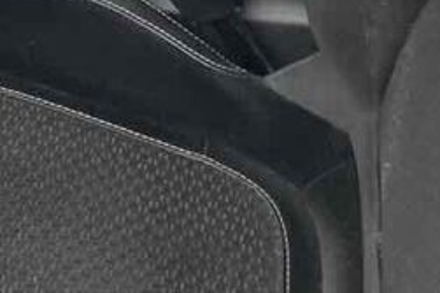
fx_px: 1453
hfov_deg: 16.4
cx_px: -112
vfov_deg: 10.5
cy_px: -304
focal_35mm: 119
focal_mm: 3.99
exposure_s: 1/30
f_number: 1.8
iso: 500
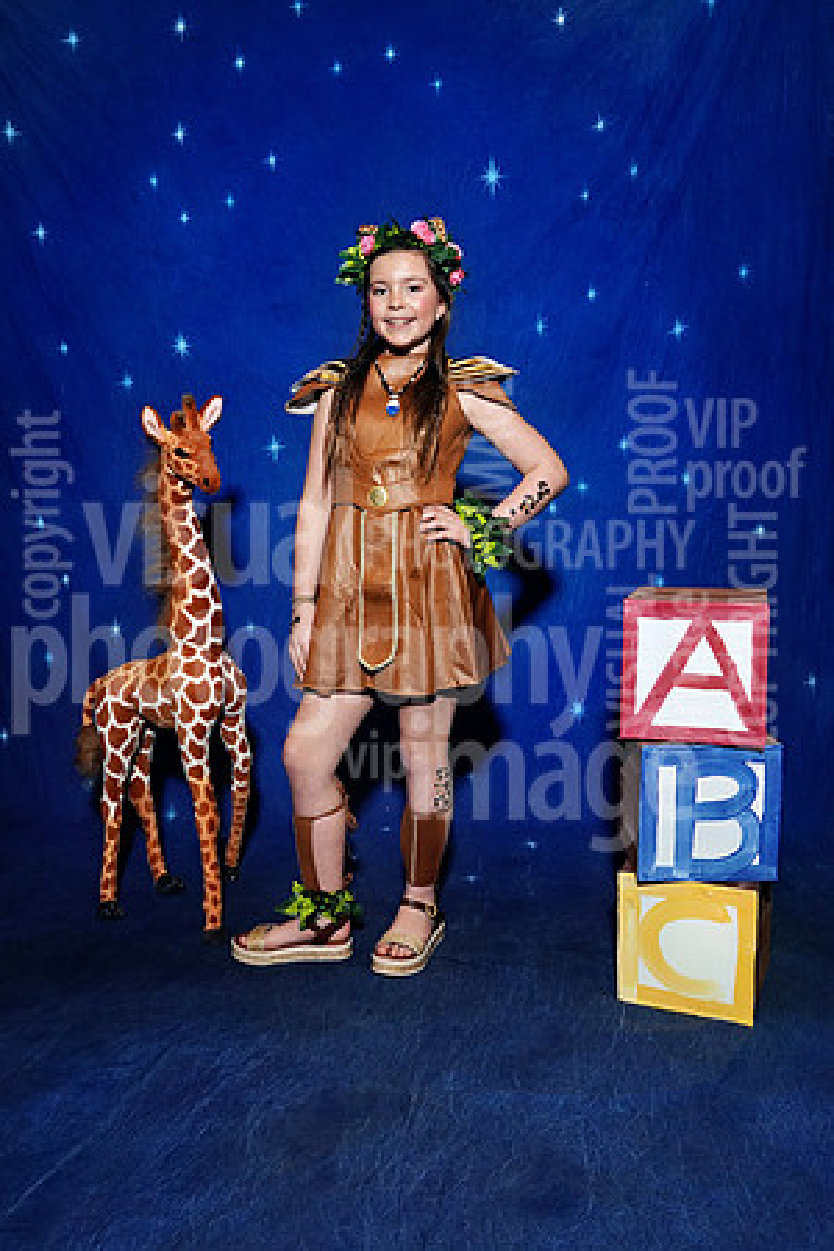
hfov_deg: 43.6
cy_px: 626
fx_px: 1042
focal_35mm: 30
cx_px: 417
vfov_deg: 61.9
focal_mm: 20
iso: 1000
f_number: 8
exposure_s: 1/60
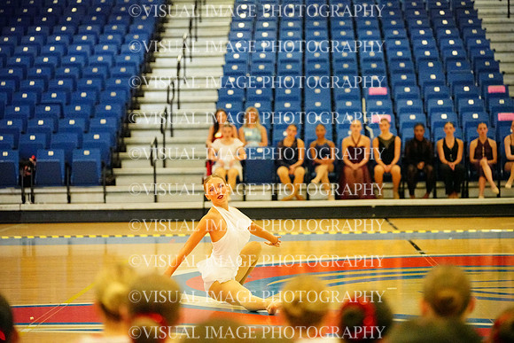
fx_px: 1699
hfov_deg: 17.2
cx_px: 257
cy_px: 172
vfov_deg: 11.5
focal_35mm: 119
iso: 25600
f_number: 2.8
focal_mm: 119
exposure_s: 1/1600
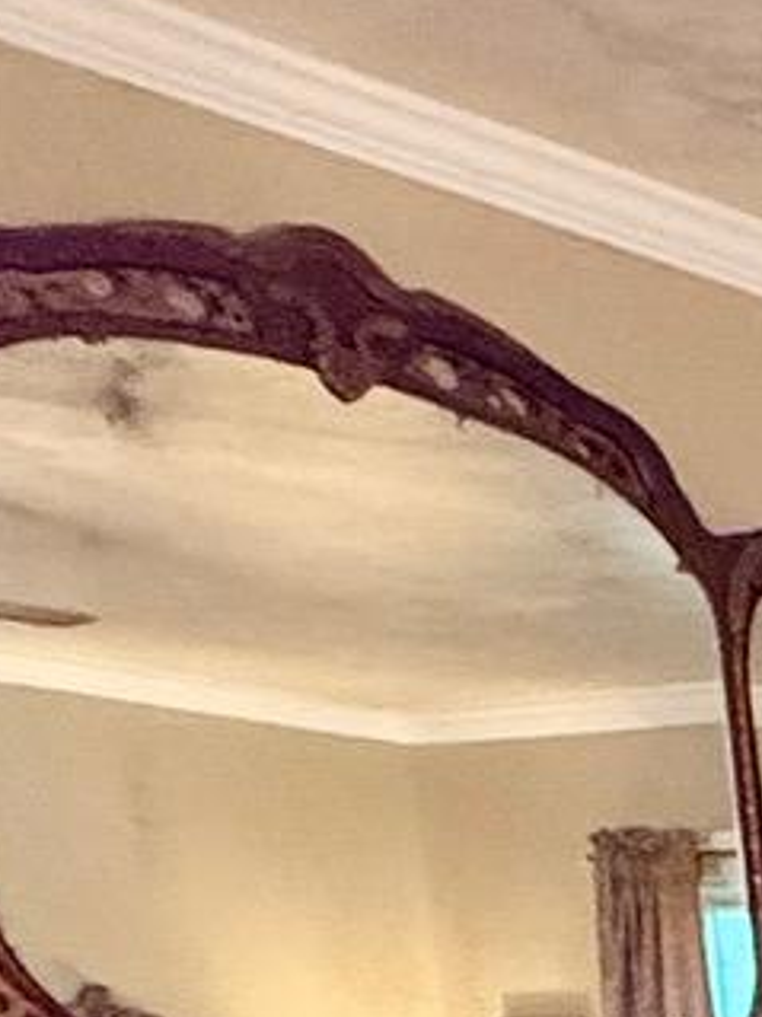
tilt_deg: -9.8
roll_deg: -0.7
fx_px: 2643
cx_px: 2627
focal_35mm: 90
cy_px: 1750
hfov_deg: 9.6
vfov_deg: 18.0
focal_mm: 2.22
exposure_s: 1/60
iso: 500
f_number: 2.2
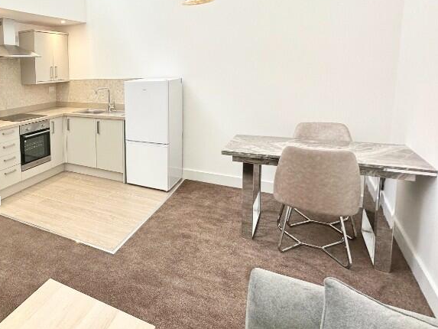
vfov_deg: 53.9
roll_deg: +1.3
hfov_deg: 59.8
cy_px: 111
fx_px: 316
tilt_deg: -7.1
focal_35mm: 25
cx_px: 50
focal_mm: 2.22
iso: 64
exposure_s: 1/99
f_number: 2.2
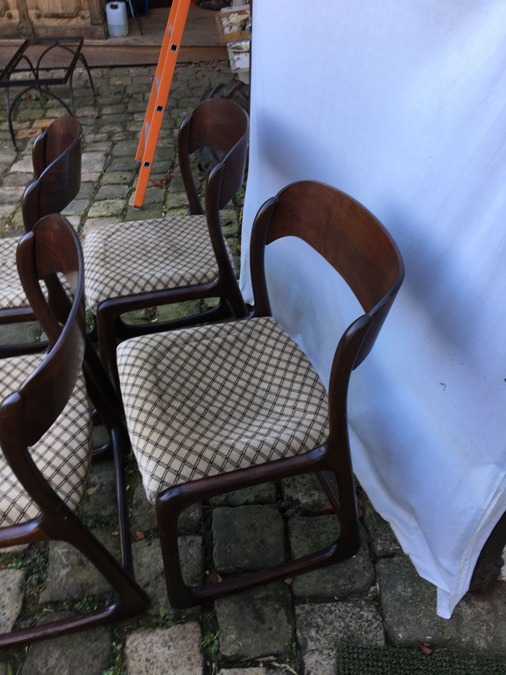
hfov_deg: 48.2
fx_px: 565
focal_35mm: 29
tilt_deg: -41.2
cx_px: 253
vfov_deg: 61.7
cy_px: 338
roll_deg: -0.8
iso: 25
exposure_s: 1/50
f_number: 2.2
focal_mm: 4.15
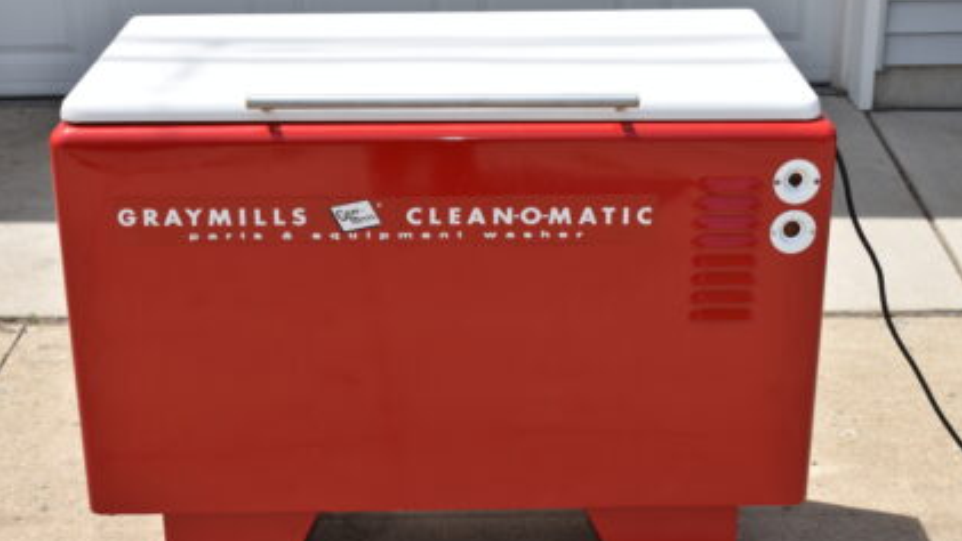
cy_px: 300
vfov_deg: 19.7
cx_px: 487
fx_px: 1556
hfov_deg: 34.3
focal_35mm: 61
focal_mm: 38
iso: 100
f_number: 11
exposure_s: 1/200
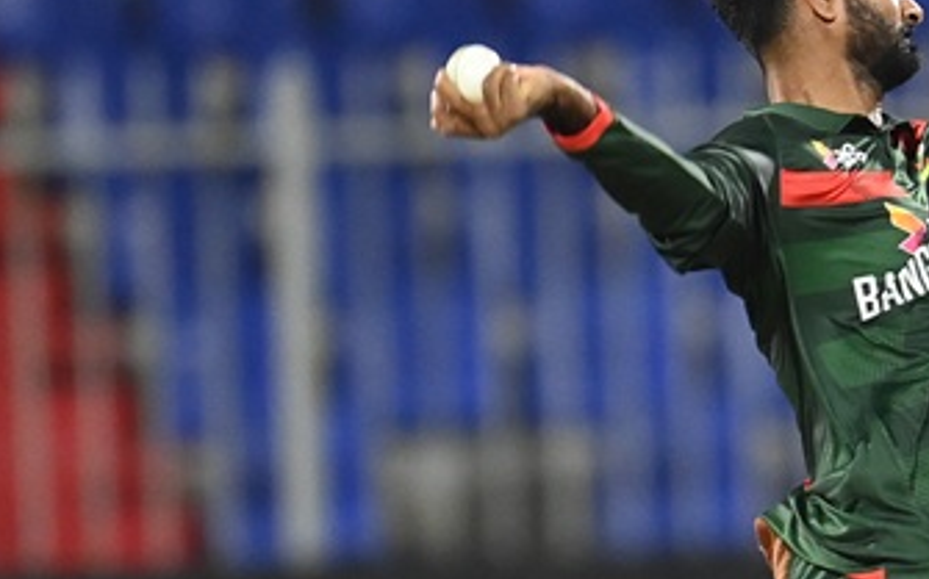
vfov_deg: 0.6
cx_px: 1303
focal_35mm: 2131
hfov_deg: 1.0
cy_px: 481
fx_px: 53926
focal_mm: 500
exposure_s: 1/1000
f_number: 4
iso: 5000
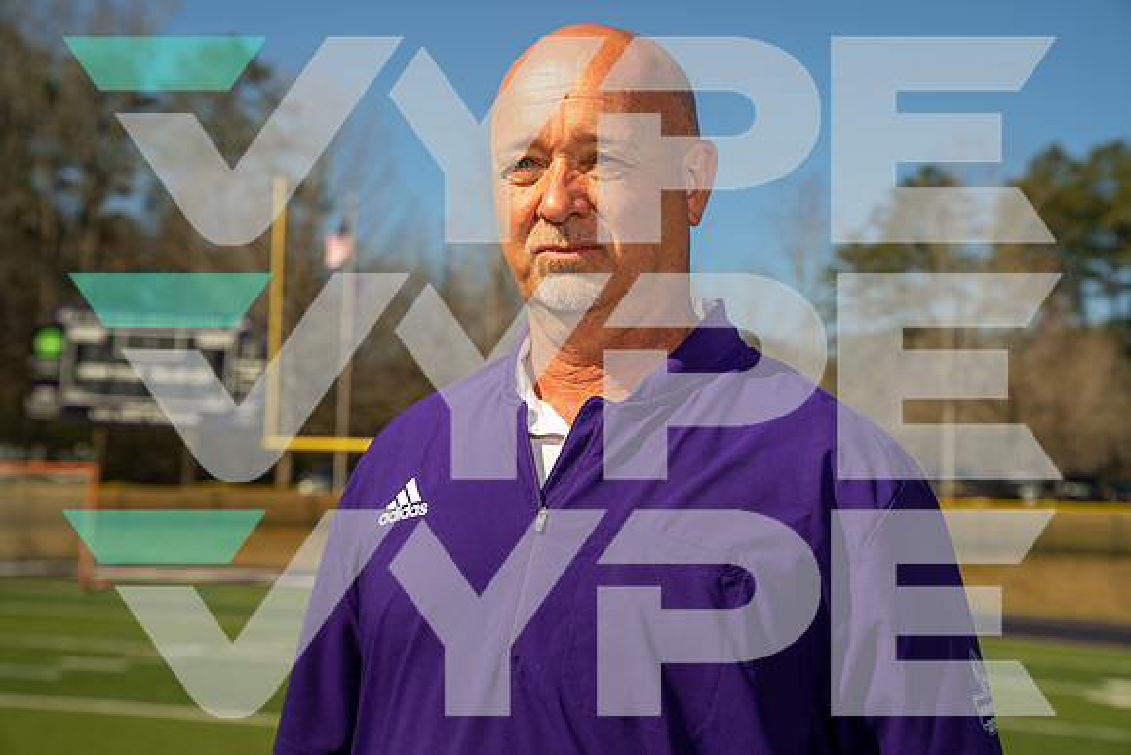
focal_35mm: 60
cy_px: 378
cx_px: 566
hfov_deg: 33.4
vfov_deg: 22.6
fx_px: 1885
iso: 100
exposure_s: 1/125
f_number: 5.6
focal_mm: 60
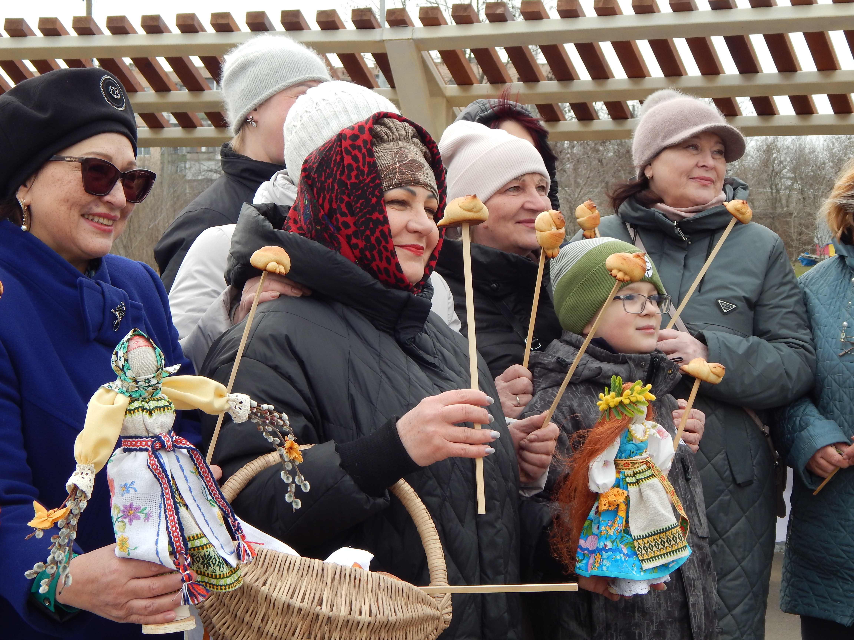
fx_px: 1505
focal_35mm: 61
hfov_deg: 31.7
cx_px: 427
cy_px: 320
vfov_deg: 24.0
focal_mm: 10.9
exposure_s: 1/320
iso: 125
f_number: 4
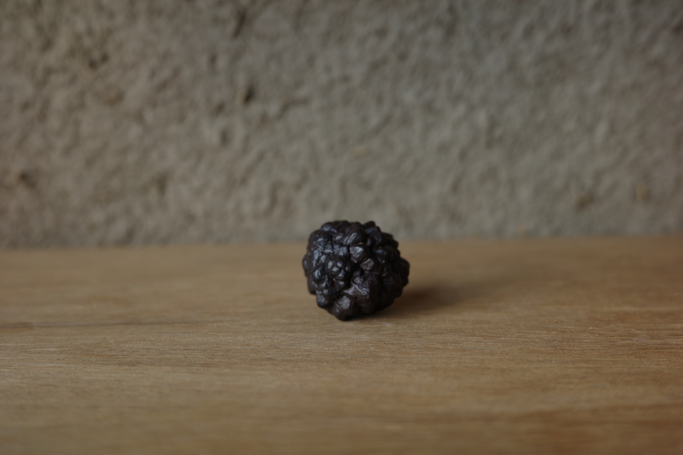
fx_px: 759
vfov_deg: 33.4
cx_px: 342
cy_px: 228
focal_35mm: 40
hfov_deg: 48.5
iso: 200
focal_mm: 26
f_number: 2.8
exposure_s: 1/125
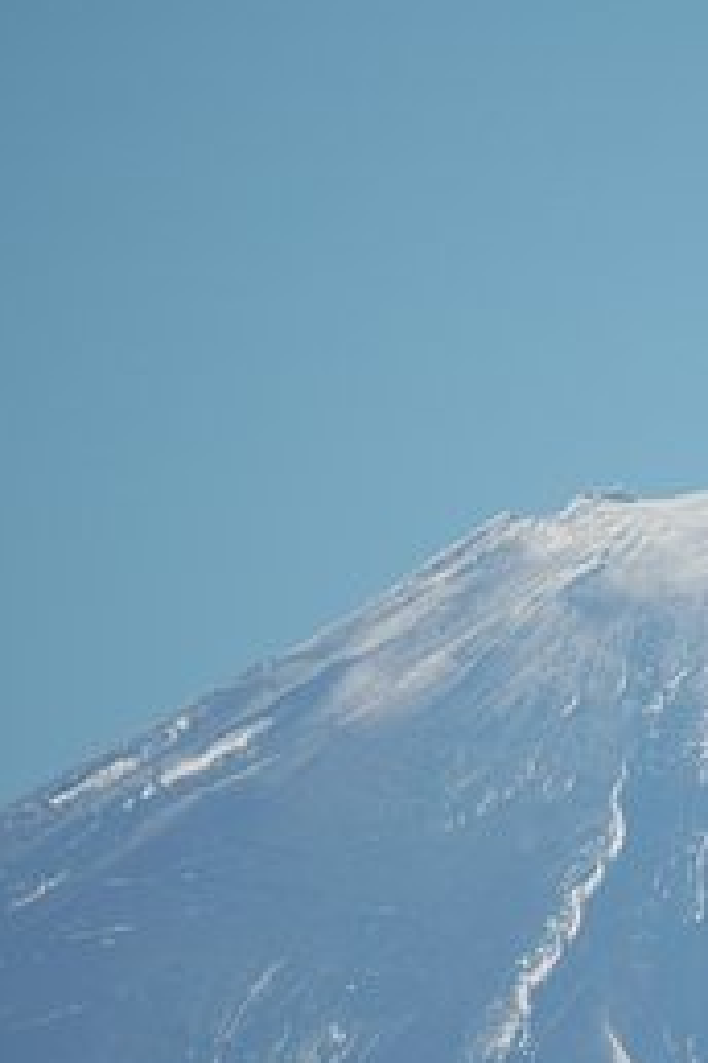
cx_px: 906
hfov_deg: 0.9
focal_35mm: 1489
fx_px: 43922
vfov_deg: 1.4
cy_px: 614
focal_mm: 500
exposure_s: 1/1000
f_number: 6.3
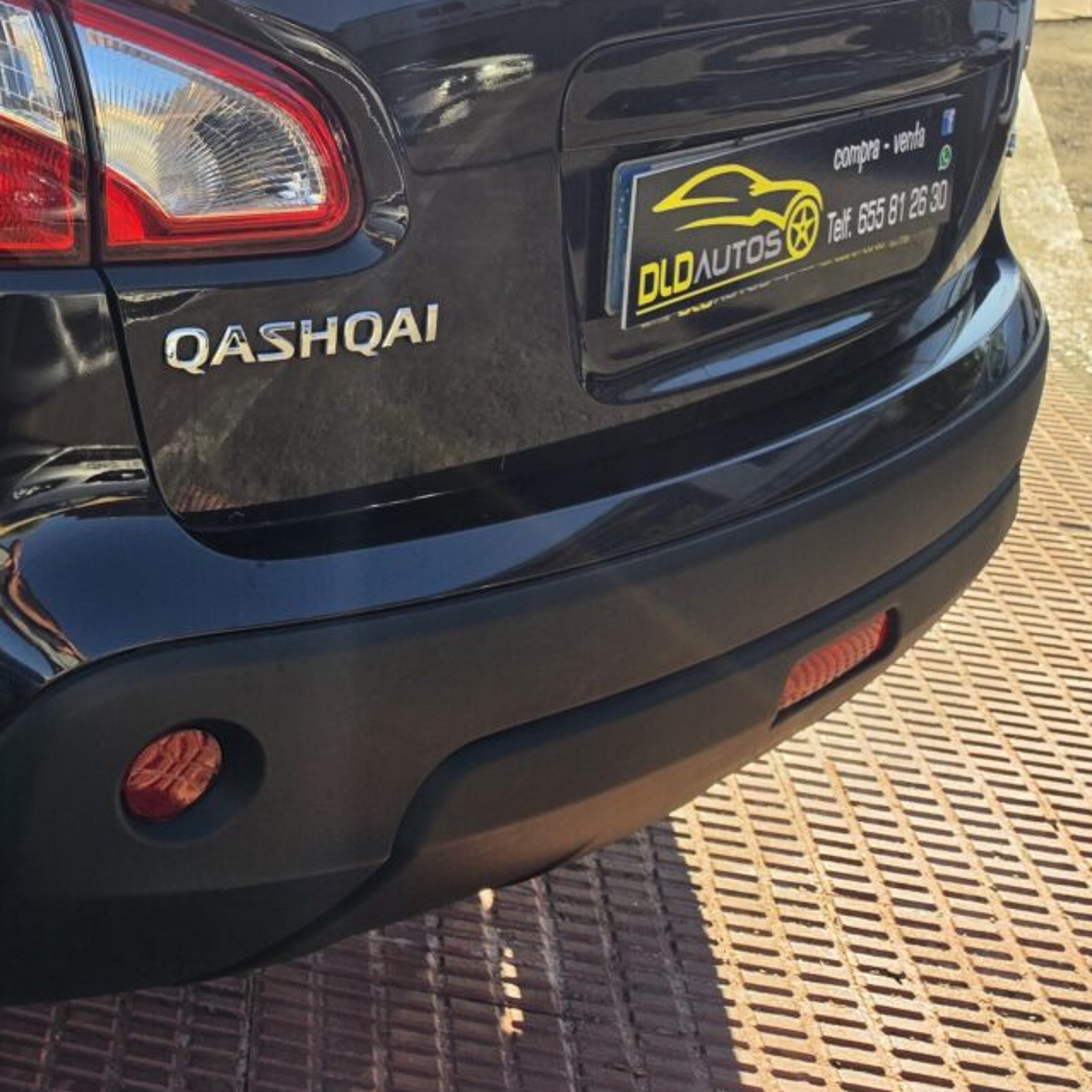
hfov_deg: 29.7
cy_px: 226
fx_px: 1820
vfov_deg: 32.5
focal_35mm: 51
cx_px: -139
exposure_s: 1/5015
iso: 64
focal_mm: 6.5
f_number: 1.4
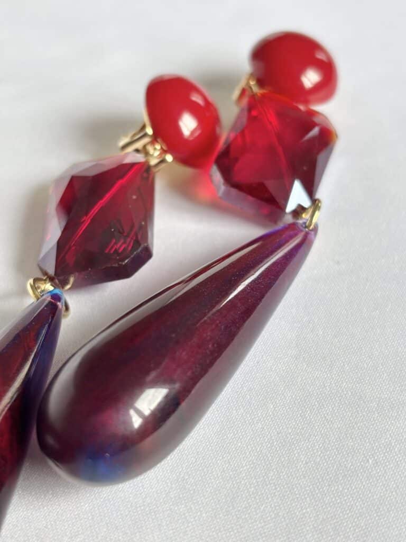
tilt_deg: -46.4
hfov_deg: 28.0
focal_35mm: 52
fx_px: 813
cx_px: 203
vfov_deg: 36.8
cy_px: 271
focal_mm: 5.96
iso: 40
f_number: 1.6
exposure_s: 1/140
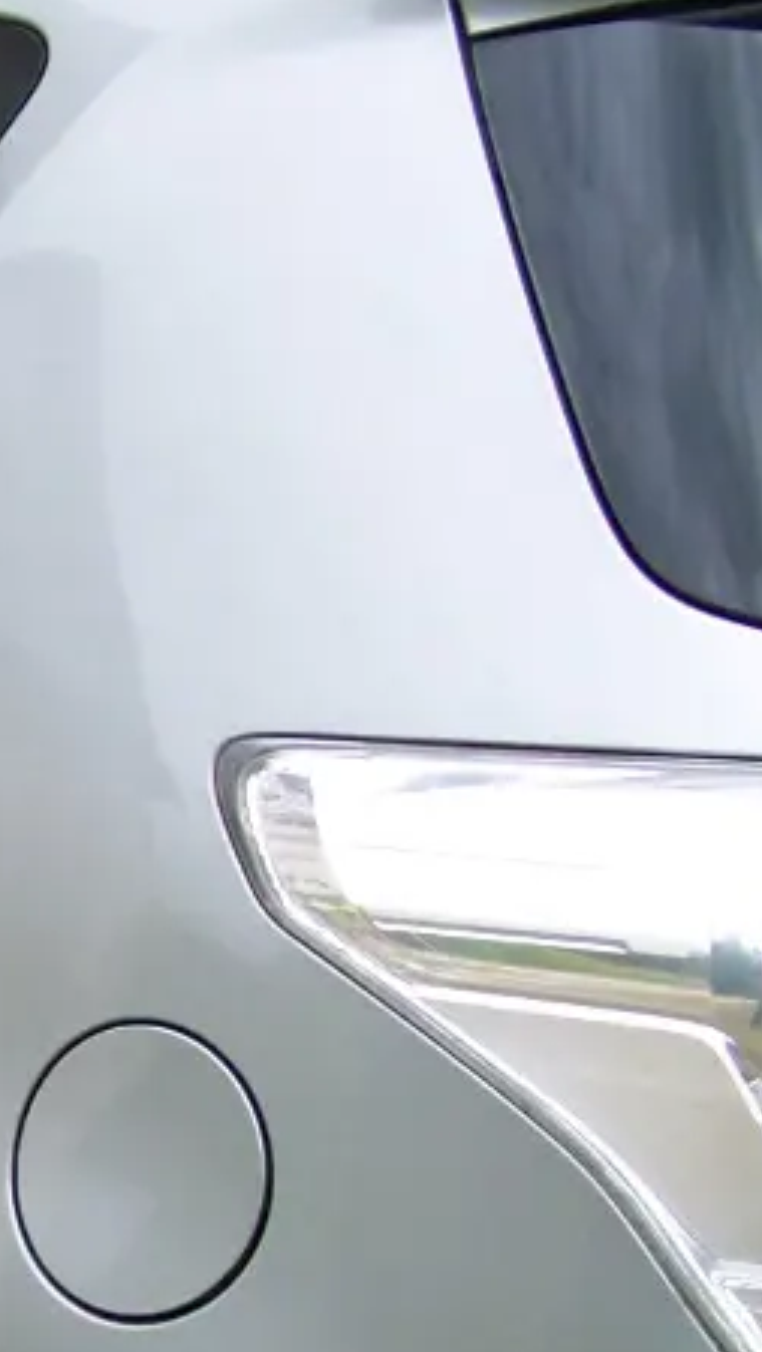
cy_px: 1024
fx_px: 4233
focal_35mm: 118
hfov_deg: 9.8
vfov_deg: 18.0
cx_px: -551
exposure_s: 1/320
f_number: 2.8
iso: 64
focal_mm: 6.3
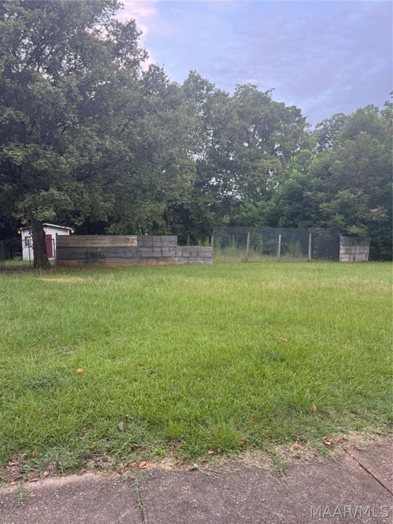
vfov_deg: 71.6
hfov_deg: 56.8
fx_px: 363
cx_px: 196
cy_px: 262
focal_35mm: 24
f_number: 1.78
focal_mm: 6.76
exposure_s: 1/121
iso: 125
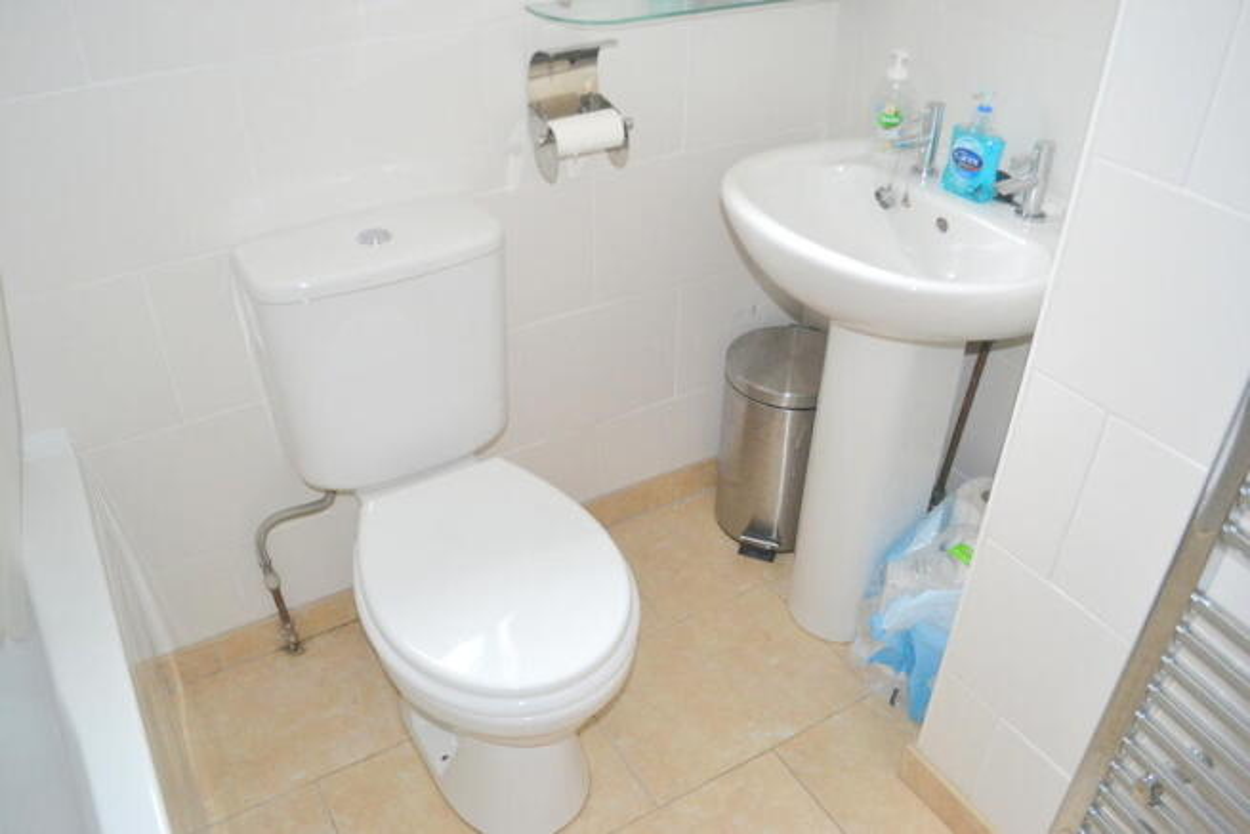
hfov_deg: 67.4
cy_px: 417
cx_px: 625
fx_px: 938
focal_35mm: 27
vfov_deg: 48.0
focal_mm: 18
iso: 1250
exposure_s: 1/60
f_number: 3.5
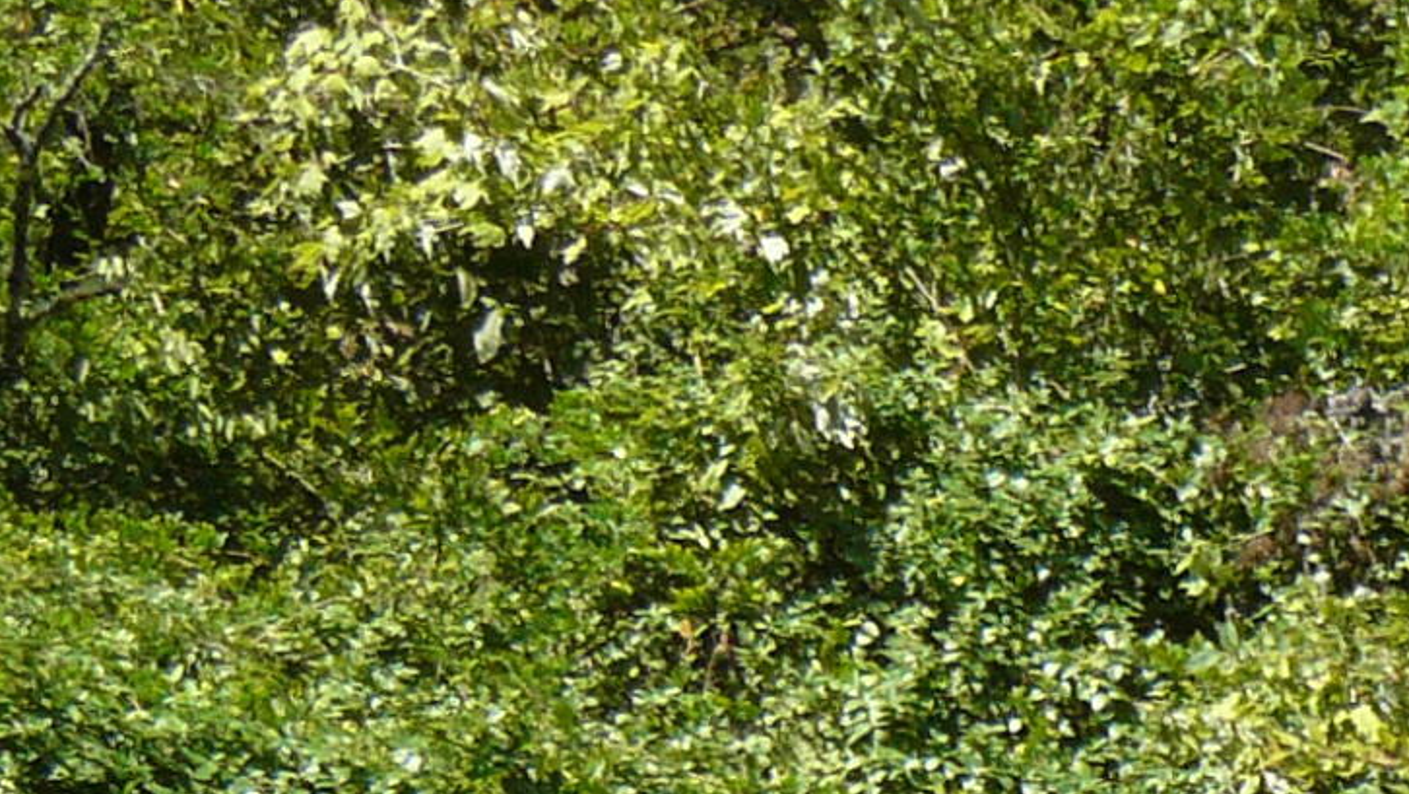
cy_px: 2077
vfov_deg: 7.0
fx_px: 6055
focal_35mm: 162
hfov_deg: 13.1
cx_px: 1419
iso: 100
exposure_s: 1/200
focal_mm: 6
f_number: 5
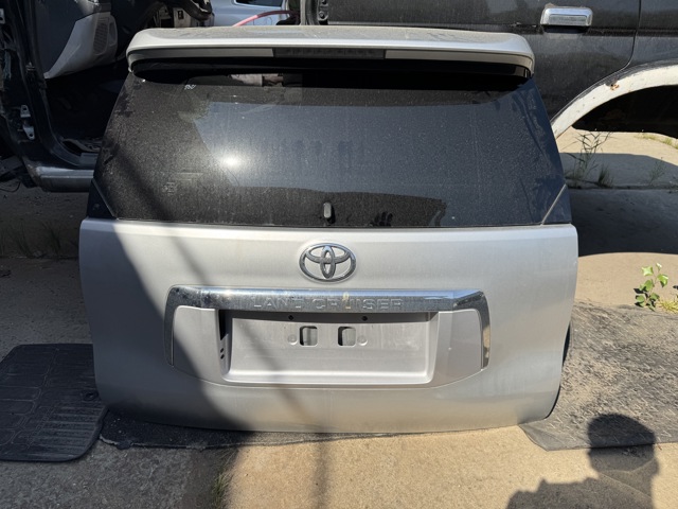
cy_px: 254
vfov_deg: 56.8
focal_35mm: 24
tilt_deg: -26.3
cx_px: 339
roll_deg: +0.7
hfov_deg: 71.6
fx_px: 470
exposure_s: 1/3802
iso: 80
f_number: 1.78
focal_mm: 6.76
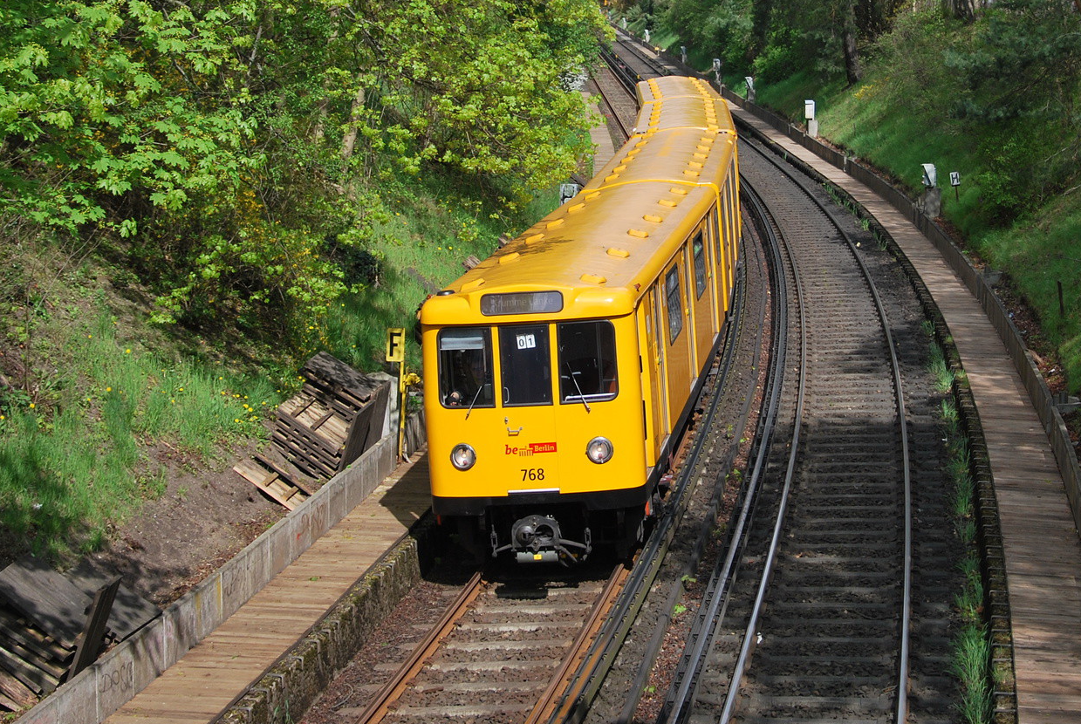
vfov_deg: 17.3
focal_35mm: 79
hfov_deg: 25.6
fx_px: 2376
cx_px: 667
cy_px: 195
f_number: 4.5
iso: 140
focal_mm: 34
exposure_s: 1/1000
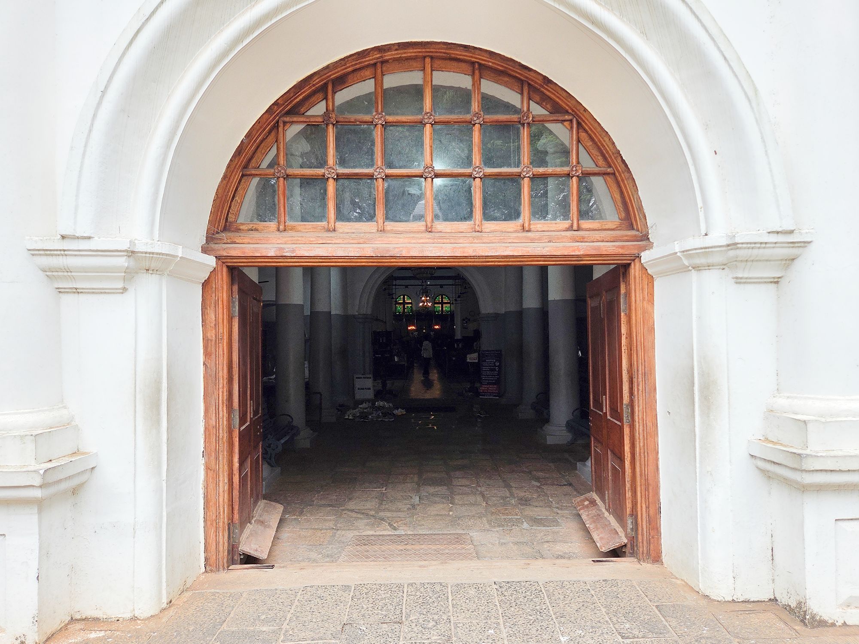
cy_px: 322
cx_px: 430
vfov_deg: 58.9
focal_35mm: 23
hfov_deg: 73.9
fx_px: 571
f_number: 1.8
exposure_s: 1/180
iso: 40
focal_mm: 5.4
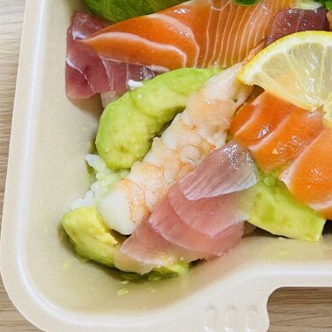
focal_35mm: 62
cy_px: 101
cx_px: 315
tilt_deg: -77.3
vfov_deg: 27.5
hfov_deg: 26.5
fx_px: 673
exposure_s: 1/50
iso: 100
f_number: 1.6
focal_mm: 5.1
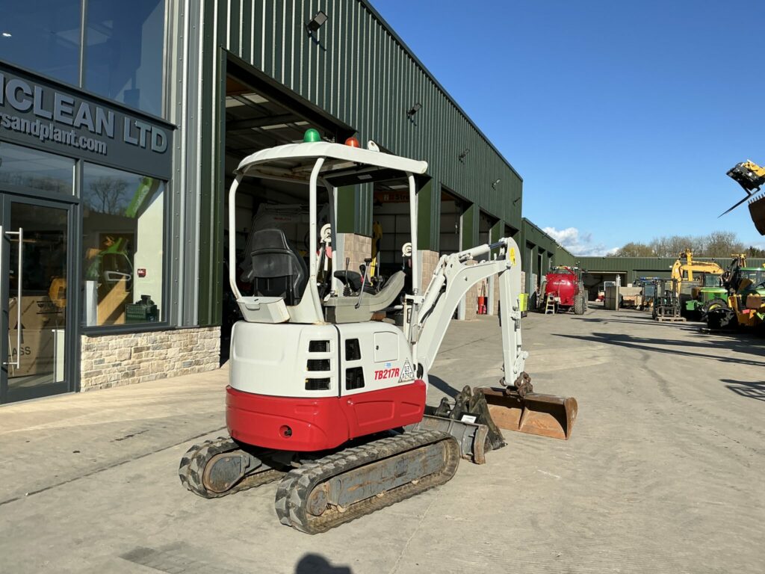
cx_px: 382
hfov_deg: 63.4
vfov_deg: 49.7
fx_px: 619
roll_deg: -2.6
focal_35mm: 28
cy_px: 287
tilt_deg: +0.1
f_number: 1.8
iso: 25
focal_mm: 3
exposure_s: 1/2320
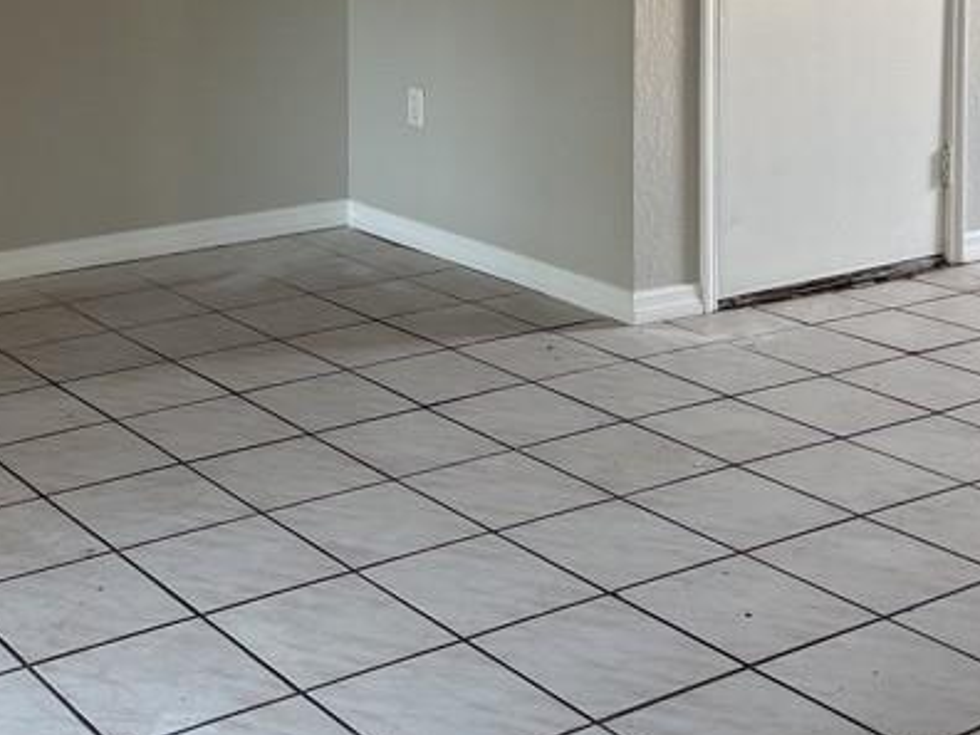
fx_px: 1755
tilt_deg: -5.2
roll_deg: +1.3
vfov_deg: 22.6
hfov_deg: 30.7
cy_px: -22
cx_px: 257
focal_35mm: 62
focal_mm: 6.86
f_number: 1.78
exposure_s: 1/60
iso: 160
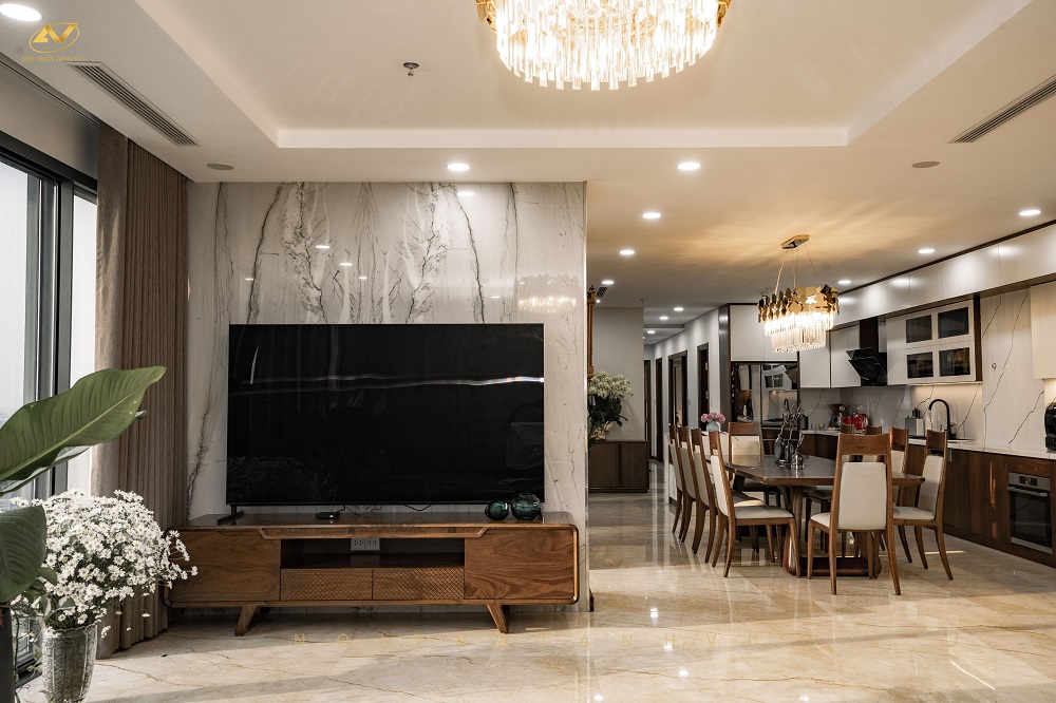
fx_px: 909
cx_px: 528
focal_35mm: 31
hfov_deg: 60.3
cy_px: 352
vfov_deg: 42.3
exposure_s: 1/30
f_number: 9
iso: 1000
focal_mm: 31
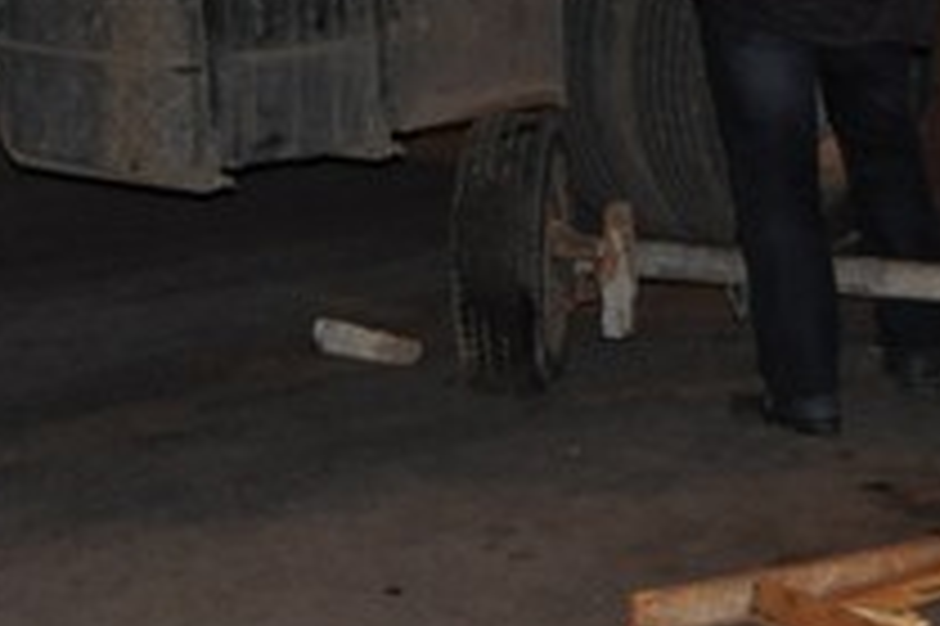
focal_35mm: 106
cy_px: -299
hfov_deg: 19.3
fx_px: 2753
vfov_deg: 12.4
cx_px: 328
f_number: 3.8
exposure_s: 1/60
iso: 800
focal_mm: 23
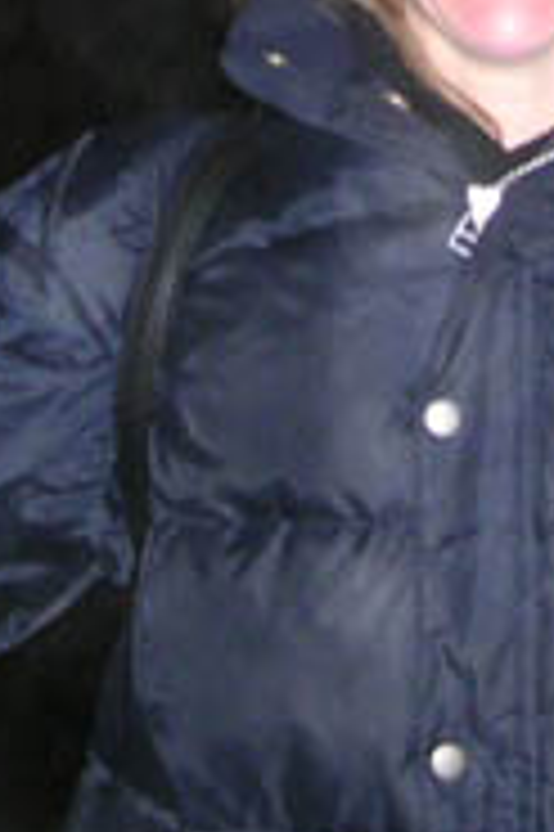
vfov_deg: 14.3
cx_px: 356
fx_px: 3214
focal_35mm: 139
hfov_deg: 9.8
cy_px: -166
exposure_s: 1/45
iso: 160
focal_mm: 6
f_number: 2.8
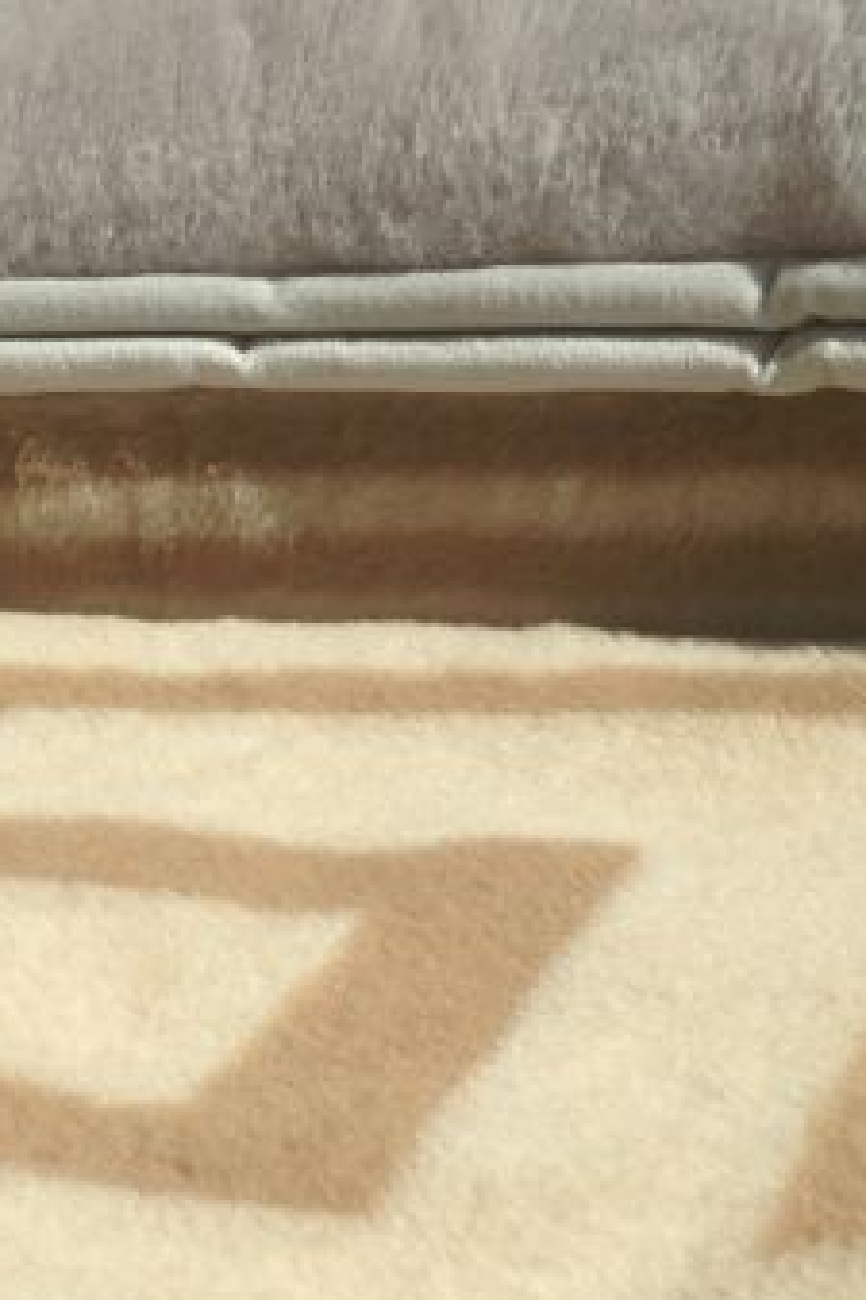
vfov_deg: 27.9
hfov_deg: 18.8
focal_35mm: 72
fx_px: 2600
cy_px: 869
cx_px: 210
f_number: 2.4
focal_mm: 4.13
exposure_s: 1/2008
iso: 50
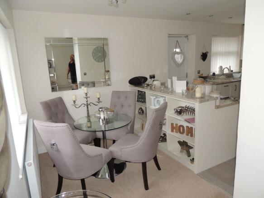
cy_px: 99
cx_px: 132
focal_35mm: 24
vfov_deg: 56.8
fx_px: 183
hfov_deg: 71.6
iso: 200
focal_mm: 4.3
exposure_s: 1/30
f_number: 3
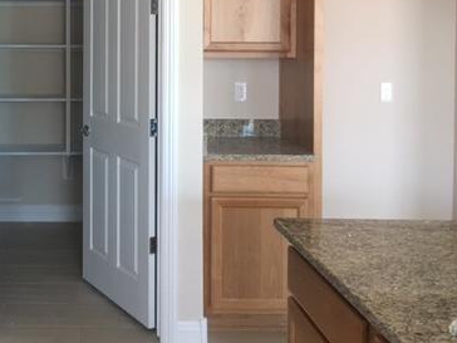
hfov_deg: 36.0
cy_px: 63
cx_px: 78
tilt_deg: -2.0
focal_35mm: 51
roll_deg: +1.0
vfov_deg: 27.9
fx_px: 673
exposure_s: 1/15
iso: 40
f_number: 2.2
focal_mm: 4.15
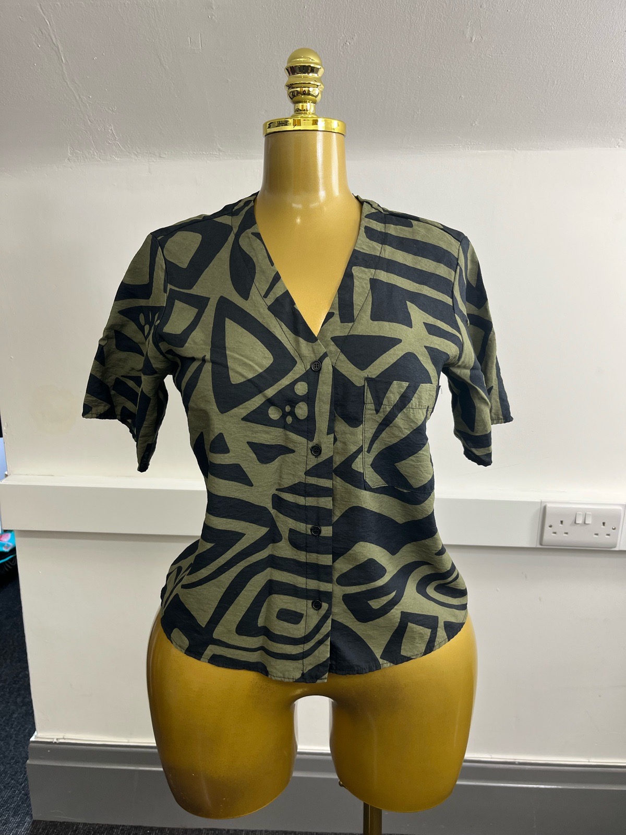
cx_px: 313
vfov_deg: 67.3
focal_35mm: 26
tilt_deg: -15.1
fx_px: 627
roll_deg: -0.3
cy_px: 418
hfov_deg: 53.1
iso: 80
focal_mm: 5.1
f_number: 1.6
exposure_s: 1/100
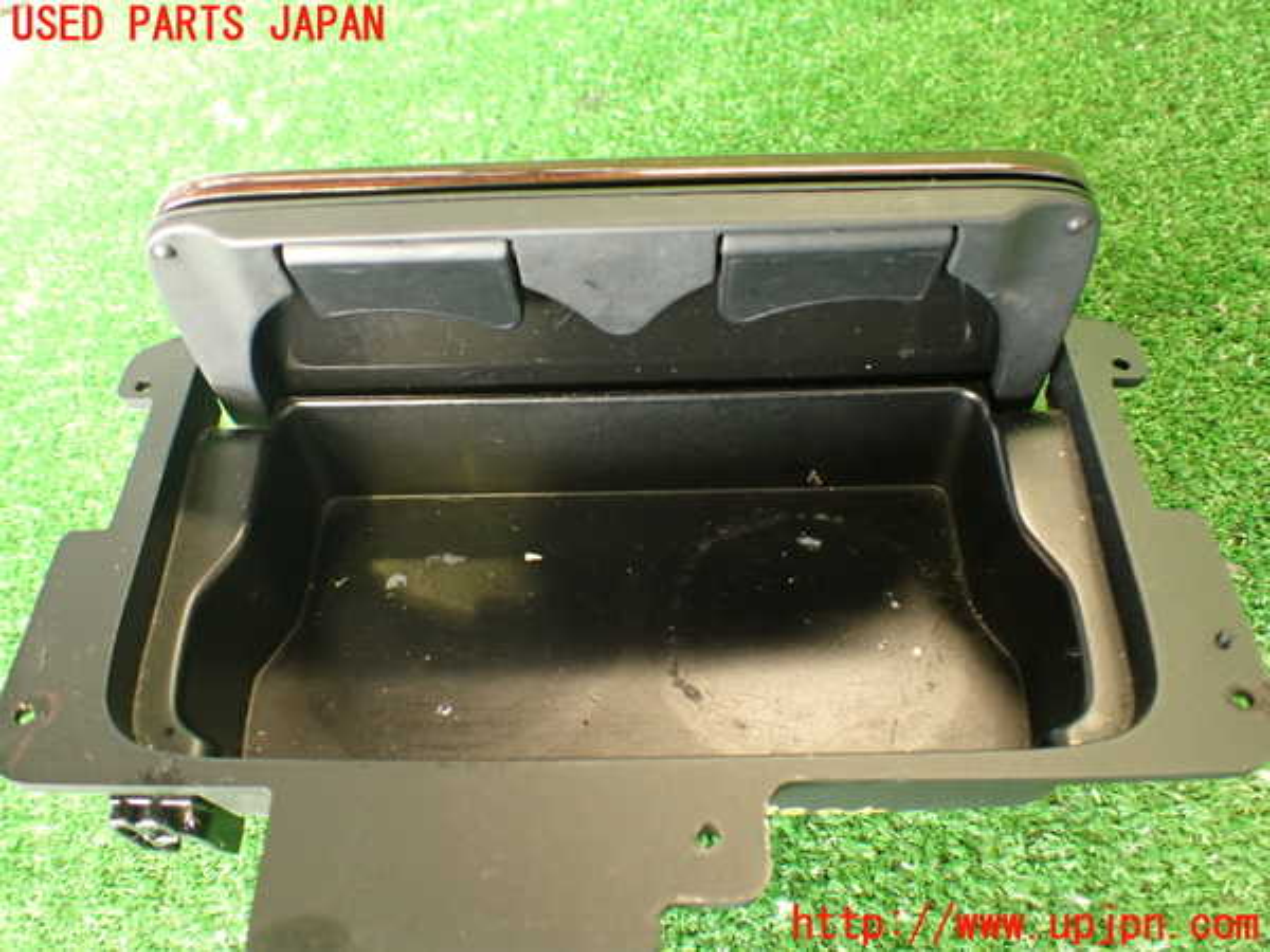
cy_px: 476
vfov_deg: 46.8
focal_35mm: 30
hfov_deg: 60.0
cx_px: 635
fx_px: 1101
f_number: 2.3
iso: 500
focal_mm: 5.4
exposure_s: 1/30
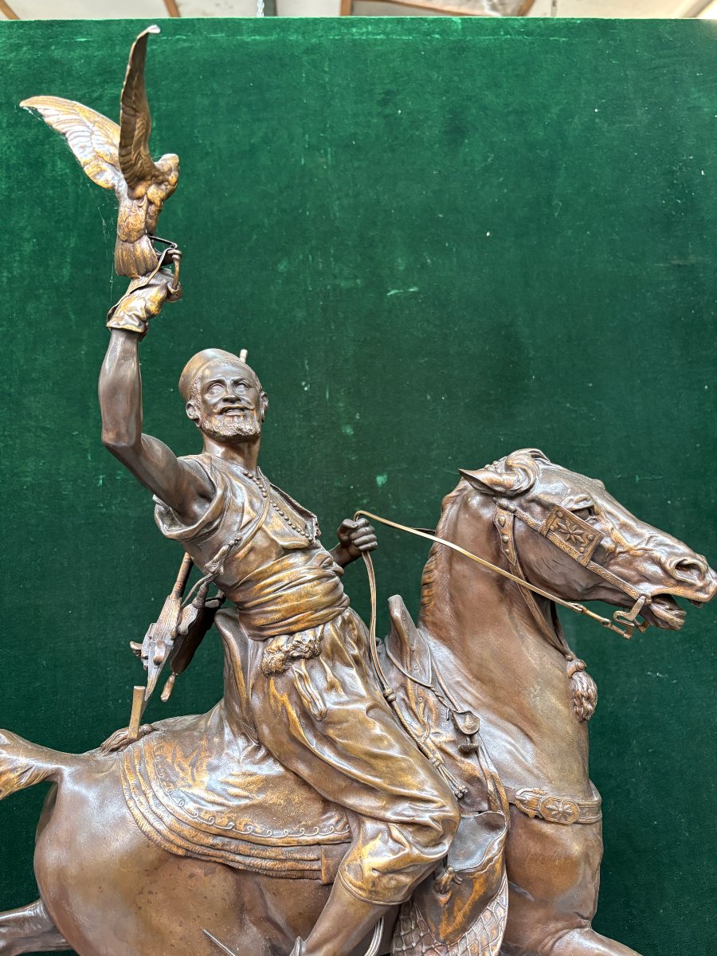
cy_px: 478
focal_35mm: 26
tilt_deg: -6.0
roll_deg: -3.2
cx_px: 358
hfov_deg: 53.1
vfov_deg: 67.3
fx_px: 718
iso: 320
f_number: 1.6
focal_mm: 5.96
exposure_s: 1/50
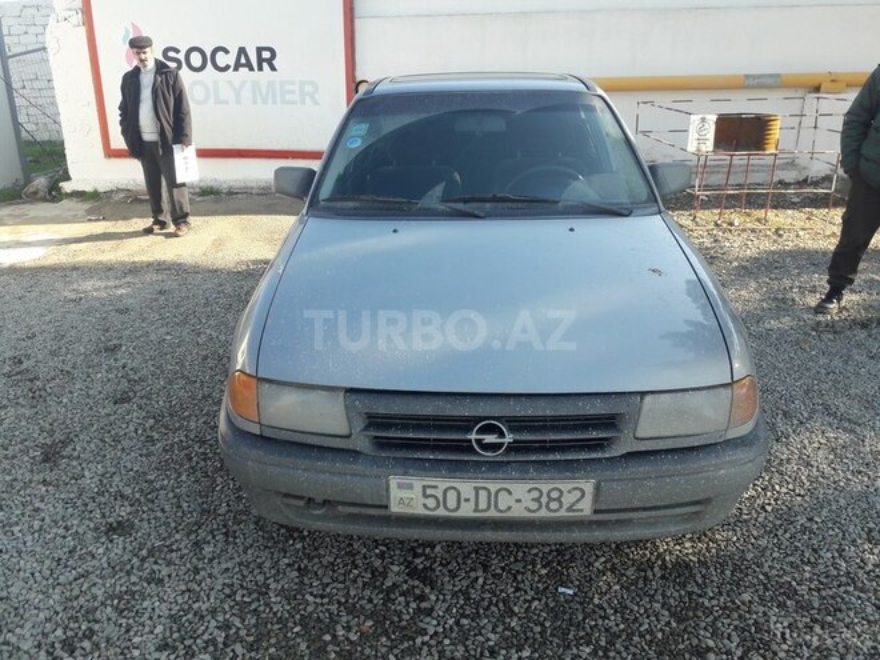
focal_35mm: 28
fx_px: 712
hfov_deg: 63.4
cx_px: 440
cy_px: 330
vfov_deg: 49.7
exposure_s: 1/392
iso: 40
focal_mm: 3.7
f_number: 1.9
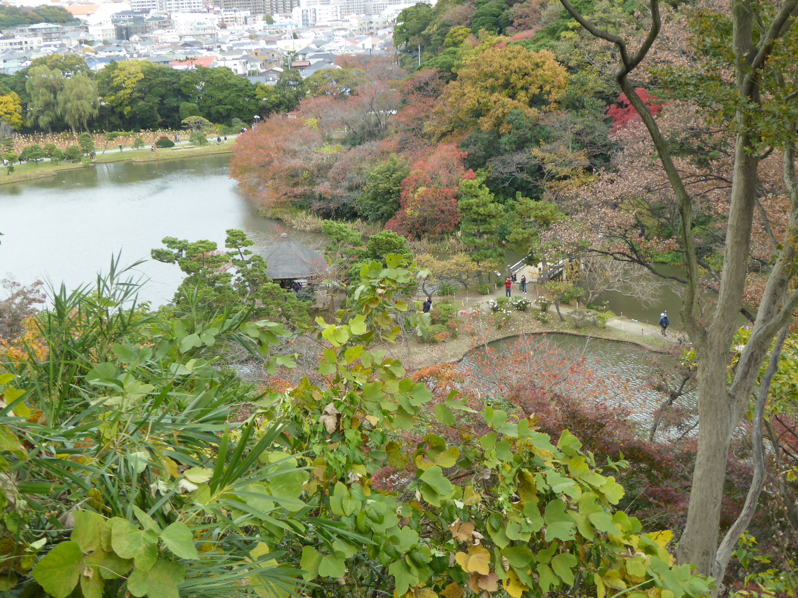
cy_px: 284
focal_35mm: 55
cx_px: 369
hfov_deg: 34.9
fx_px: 1268
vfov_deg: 26.6
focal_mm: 8.4
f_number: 4
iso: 100
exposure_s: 1/80
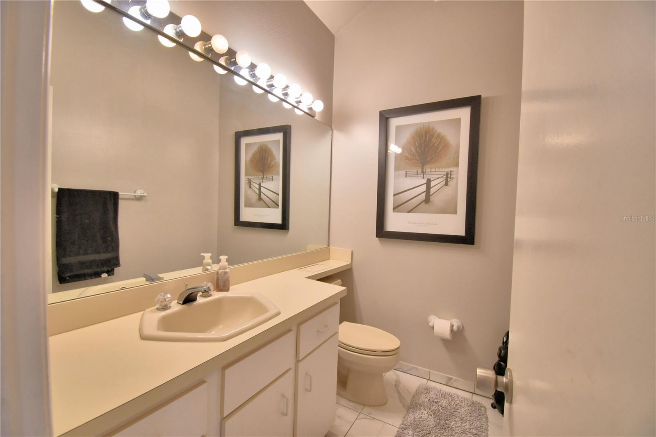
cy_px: 218
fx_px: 273
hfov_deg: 100.4
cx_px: 328
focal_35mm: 15
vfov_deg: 77.3
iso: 400
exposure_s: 1/50
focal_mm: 10
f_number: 4.5
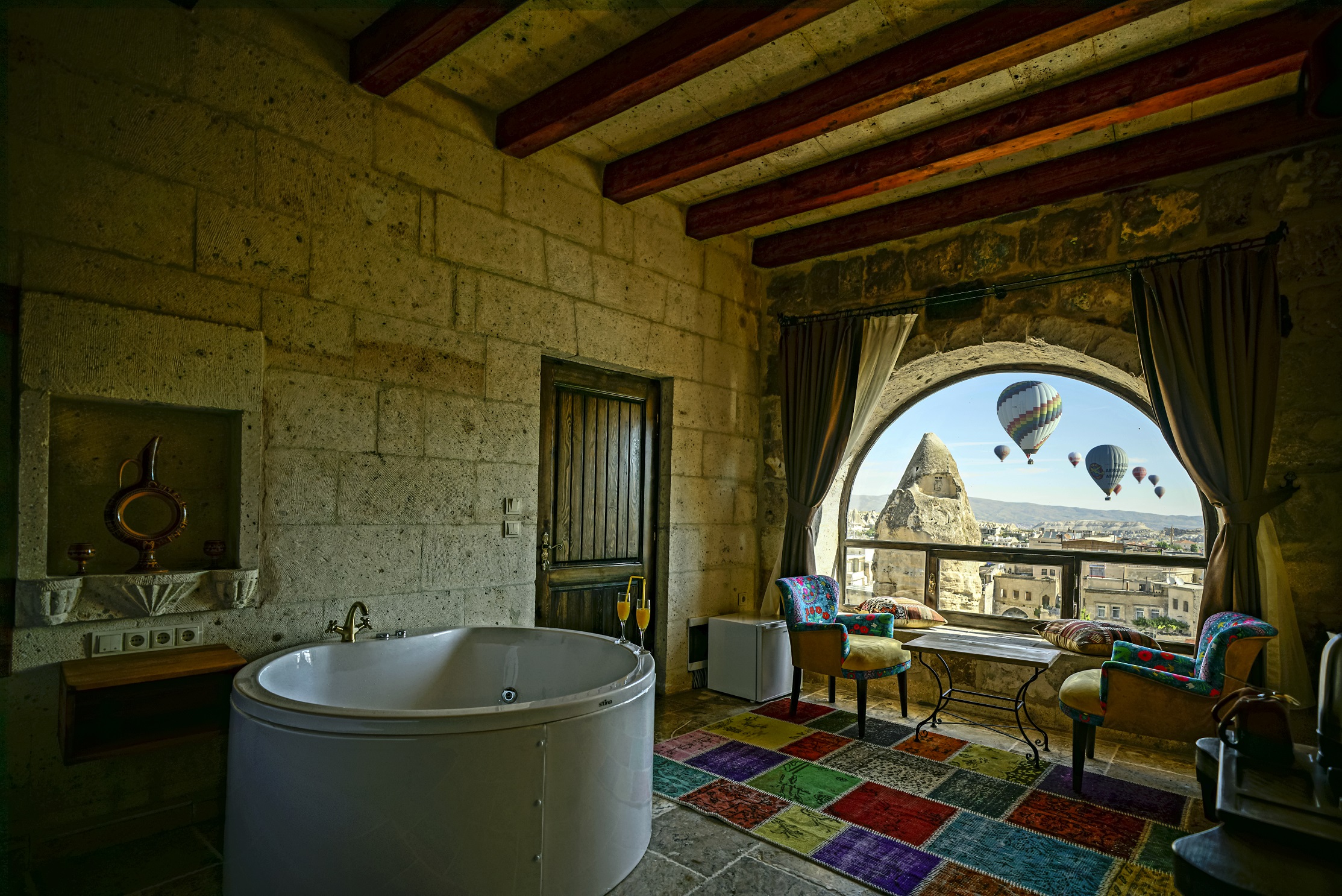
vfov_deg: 70.5
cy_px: 448
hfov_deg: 93.3
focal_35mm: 17
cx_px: 671
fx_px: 634
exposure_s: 1/200
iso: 200
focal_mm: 17
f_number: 4.5
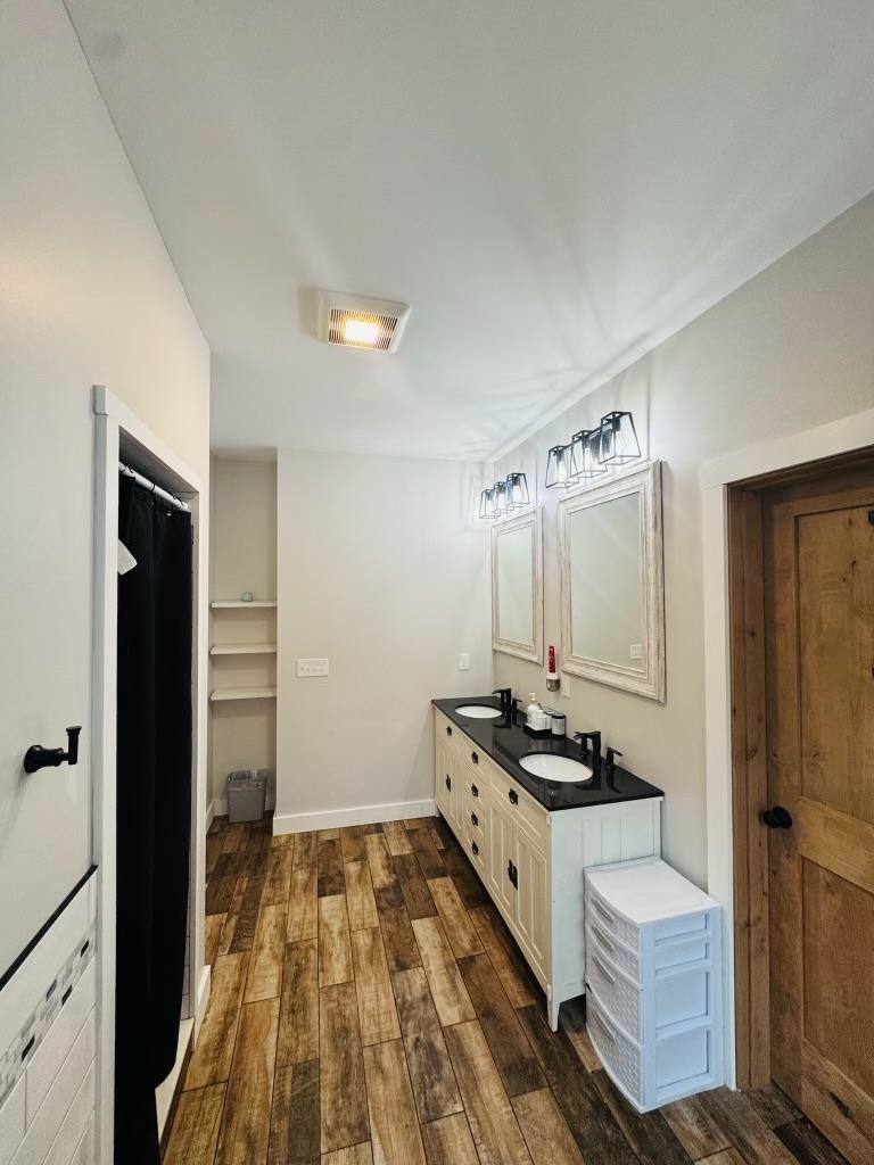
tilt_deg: +1.8
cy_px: 582
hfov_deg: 85.7
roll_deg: +1.4
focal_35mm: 14
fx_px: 471
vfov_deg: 102.1
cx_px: 437
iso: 100
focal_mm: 2.22
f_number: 2.2
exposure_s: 1/120
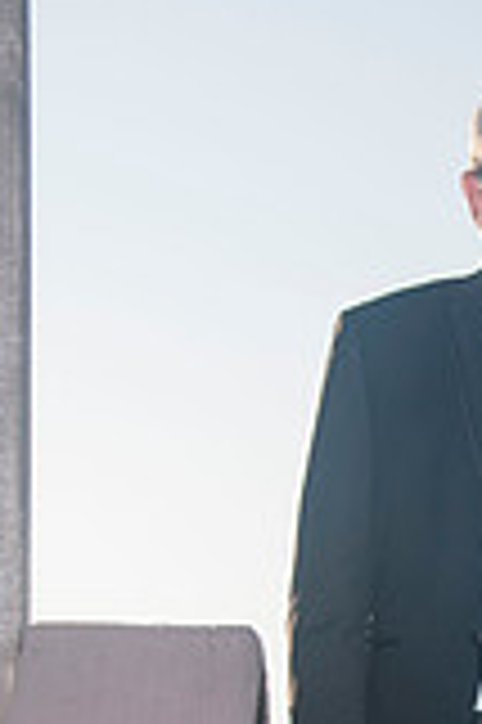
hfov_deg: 9.1
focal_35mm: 147
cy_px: 805
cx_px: 642
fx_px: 2958
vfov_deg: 13.7
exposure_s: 1/250
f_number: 8
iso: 100
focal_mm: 35
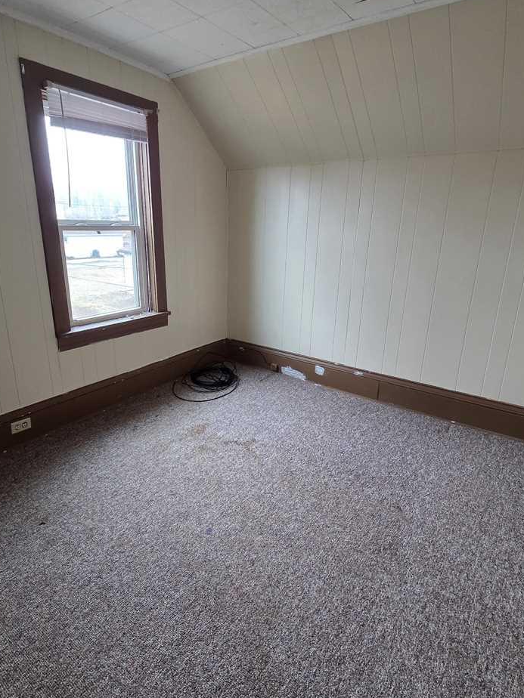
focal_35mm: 18
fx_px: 363
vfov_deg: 87.7
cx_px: 255
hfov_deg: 71.6
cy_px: 344
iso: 400
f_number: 2.2
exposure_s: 1/60
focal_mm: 2.2
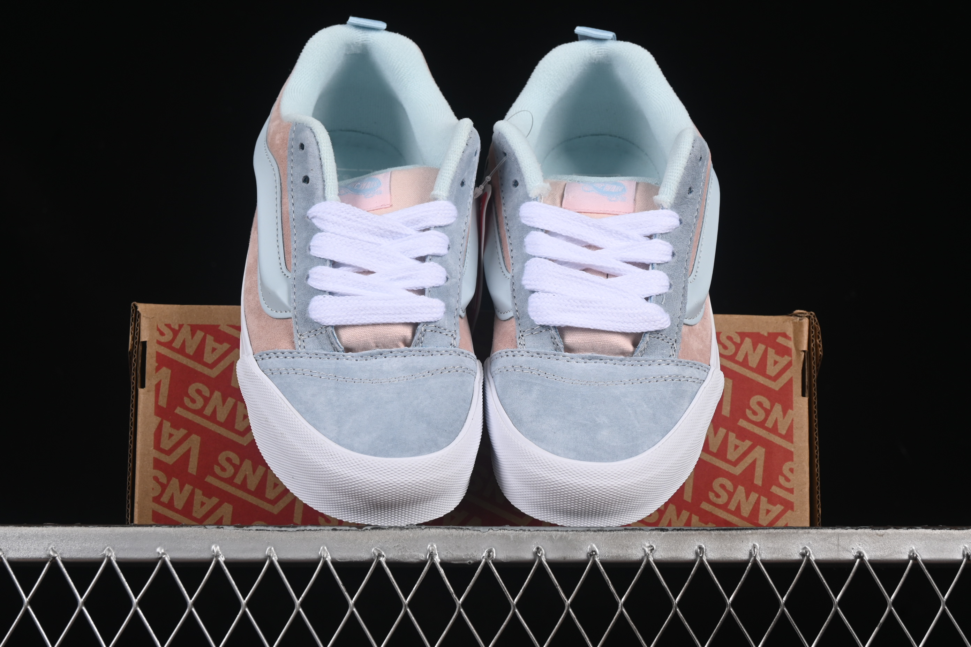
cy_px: 324
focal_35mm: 75
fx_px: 2023
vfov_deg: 18.2
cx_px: 486
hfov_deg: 27.0
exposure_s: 1/80
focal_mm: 50
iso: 160
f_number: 8
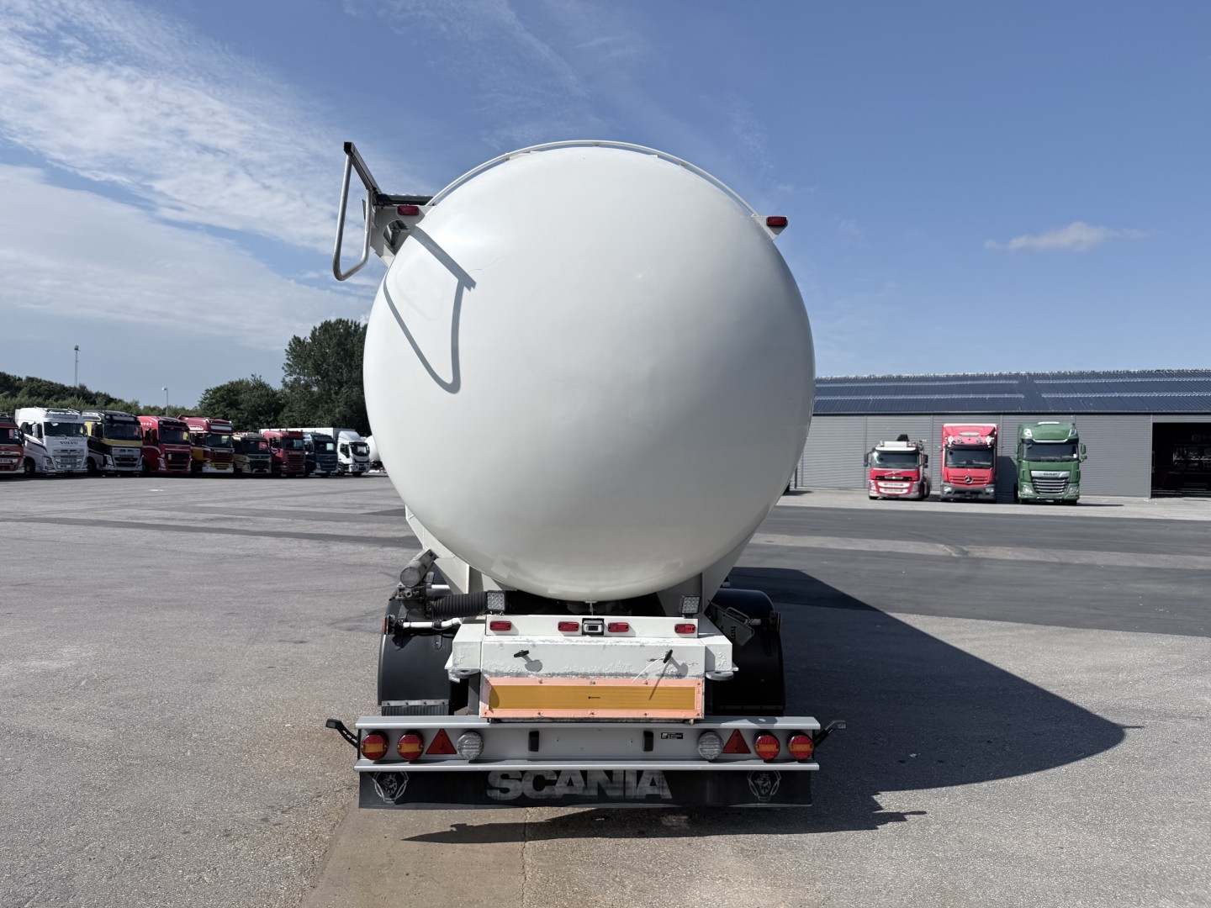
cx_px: 606
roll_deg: -0.5
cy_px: 454
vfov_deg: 56.8
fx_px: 840
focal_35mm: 24
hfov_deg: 71.6
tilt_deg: -0.5
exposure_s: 1/9091
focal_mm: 6.76
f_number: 1.78
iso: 80
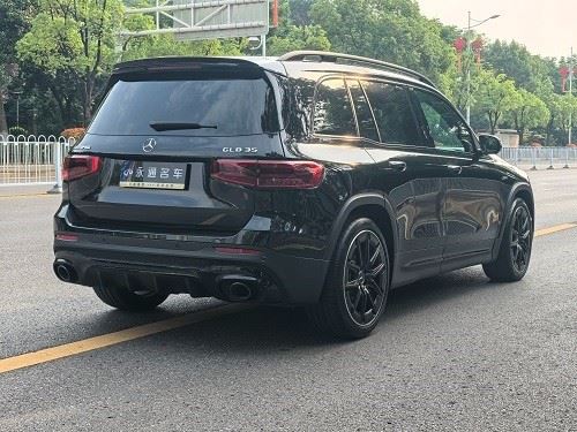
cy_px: 216
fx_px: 900
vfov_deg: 27.0
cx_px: 288
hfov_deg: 35.5
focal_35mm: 54
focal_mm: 6.98
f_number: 2
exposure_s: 1/1190
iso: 50
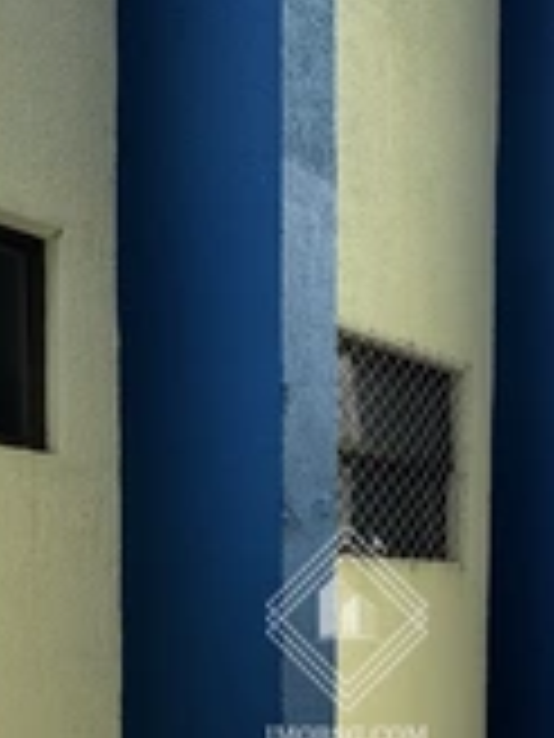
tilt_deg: -1.7
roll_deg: +0.1
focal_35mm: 41
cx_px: 347
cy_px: 634
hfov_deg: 34.9
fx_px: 875
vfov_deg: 42.7
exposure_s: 1/99
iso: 80
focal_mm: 2.22
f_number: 2.2
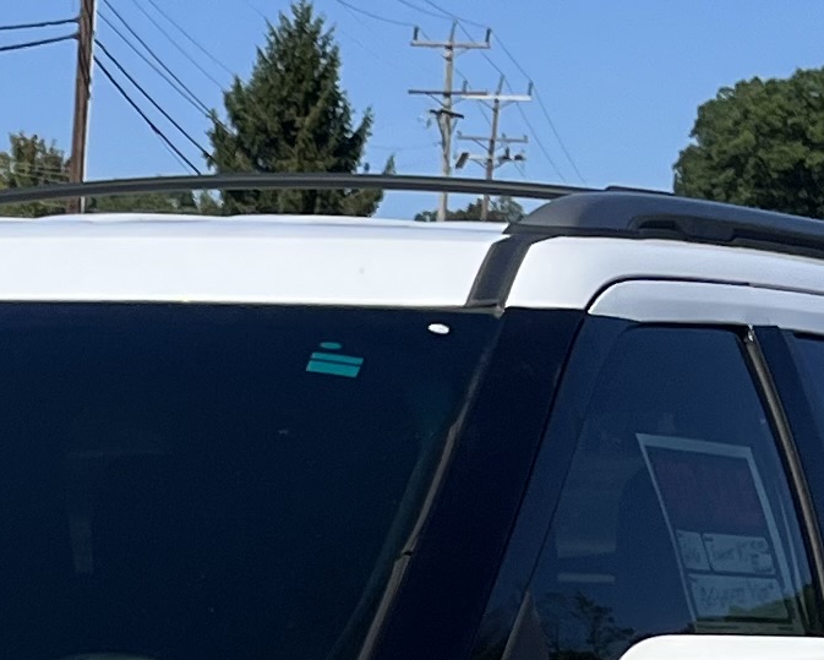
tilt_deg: -7.6
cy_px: 970
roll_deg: -1.3
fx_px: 3708
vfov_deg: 9.9
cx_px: -518
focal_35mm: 152
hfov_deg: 11.9
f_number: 1.6
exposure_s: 1/6173
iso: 50
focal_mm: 5.1
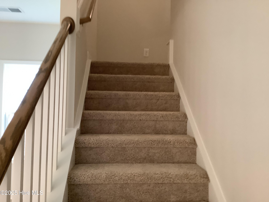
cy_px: 101
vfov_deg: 45.4
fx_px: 241
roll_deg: -1.5
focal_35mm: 31
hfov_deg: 58.4
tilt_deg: +5.1
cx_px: 134
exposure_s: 1/50
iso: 200
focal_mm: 3.3
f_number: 2.4
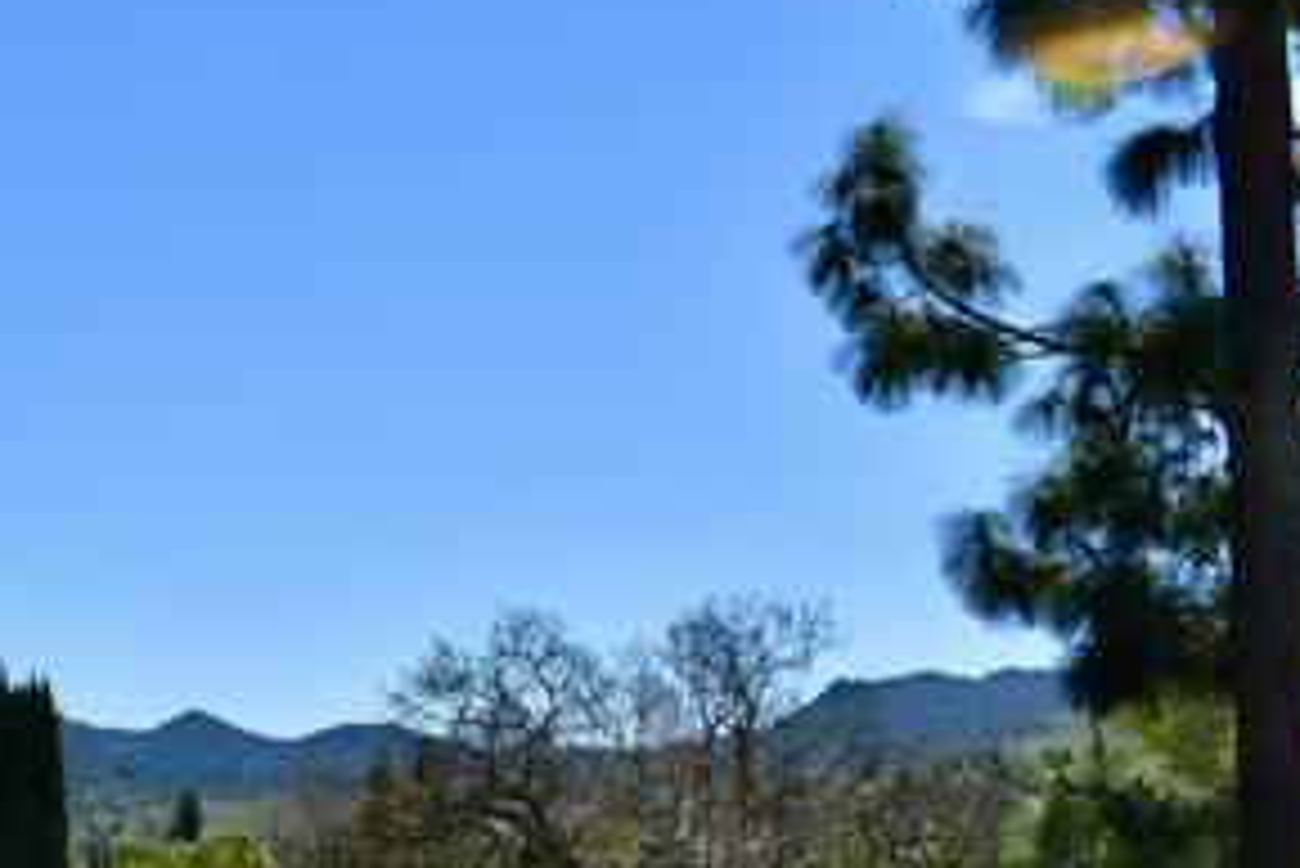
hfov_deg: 25.9
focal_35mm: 73
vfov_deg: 18.5
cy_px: 681
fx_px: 2637
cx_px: -81
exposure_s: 1/250
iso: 125
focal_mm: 22
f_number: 8
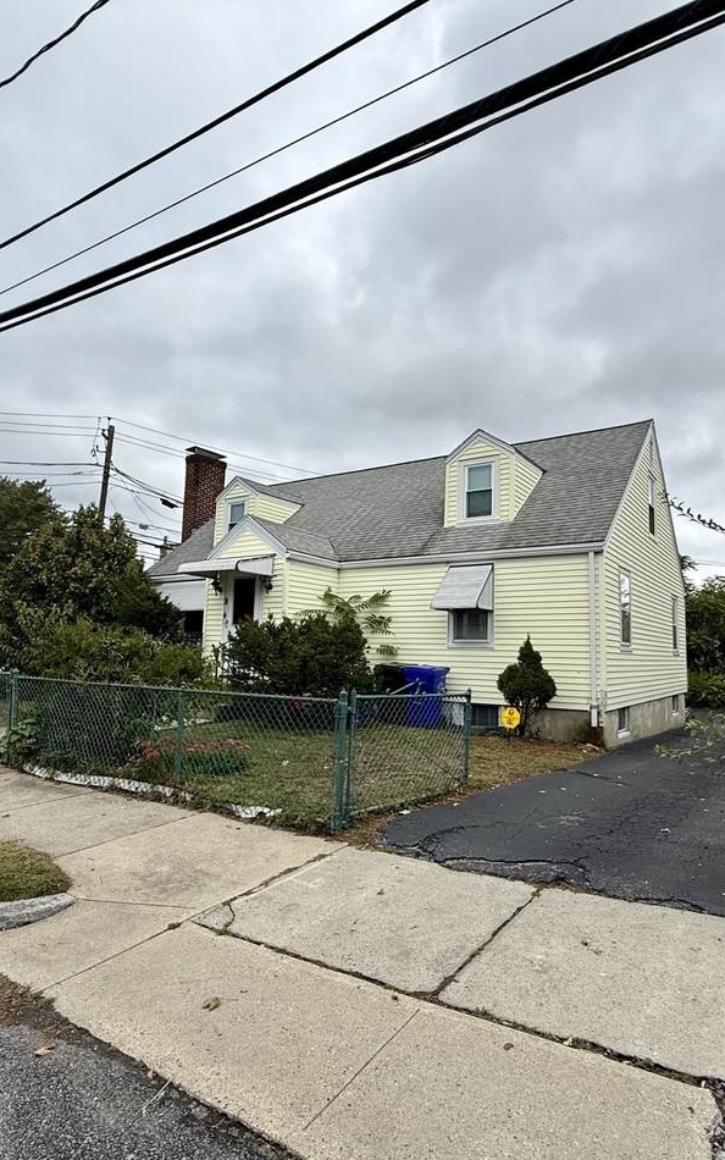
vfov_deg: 85.1
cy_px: 582
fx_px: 632
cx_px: 426
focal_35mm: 20
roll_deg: -1.3
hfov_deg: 59.3
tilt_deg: +6.8
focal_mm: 2.22
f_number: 2.2
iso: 50
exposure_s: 1/1145
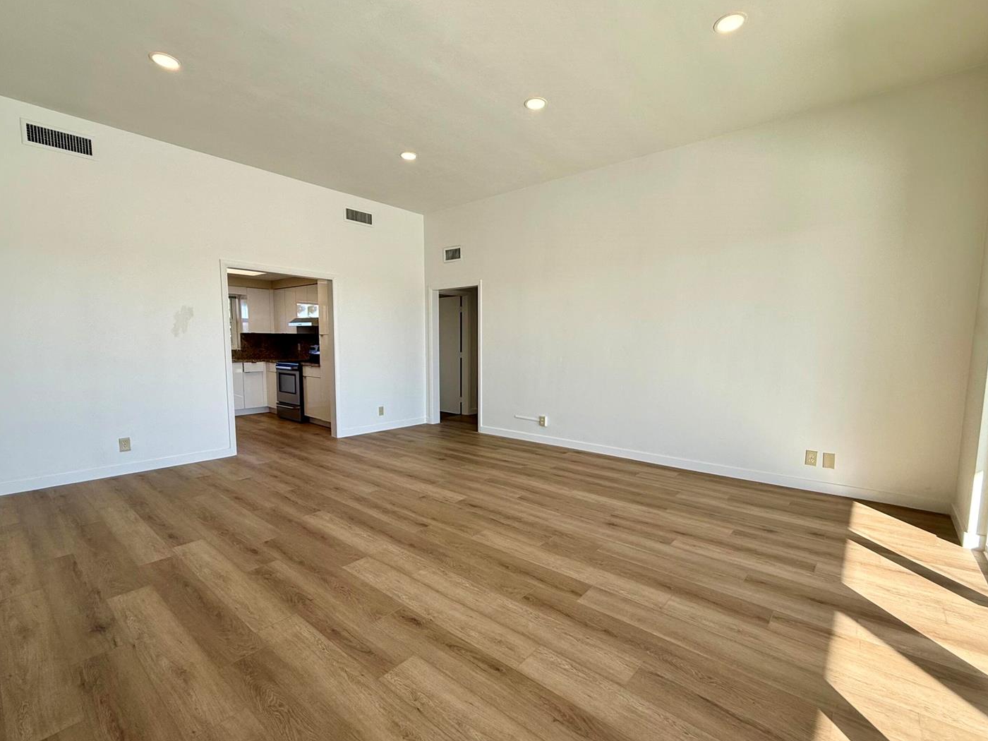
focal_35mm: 16
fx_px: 457
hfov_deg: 94.5
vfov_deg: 78.1
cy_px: 385
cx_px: 495
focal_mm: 2.22
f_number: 2.2
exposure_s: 1/274
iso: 50
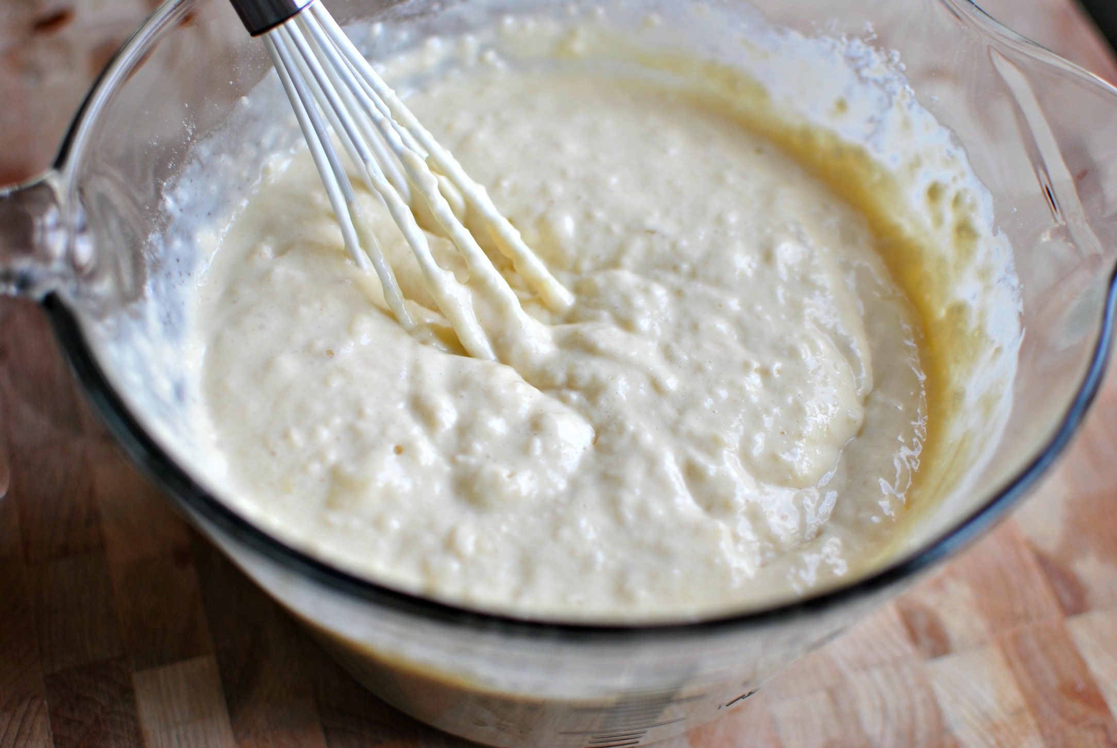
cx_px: 558
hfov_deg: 37.8
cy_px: 374
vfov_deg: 25.8
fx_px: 1631
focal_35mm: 52
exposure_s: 1/80
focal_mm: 35
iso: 100
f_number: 2.2
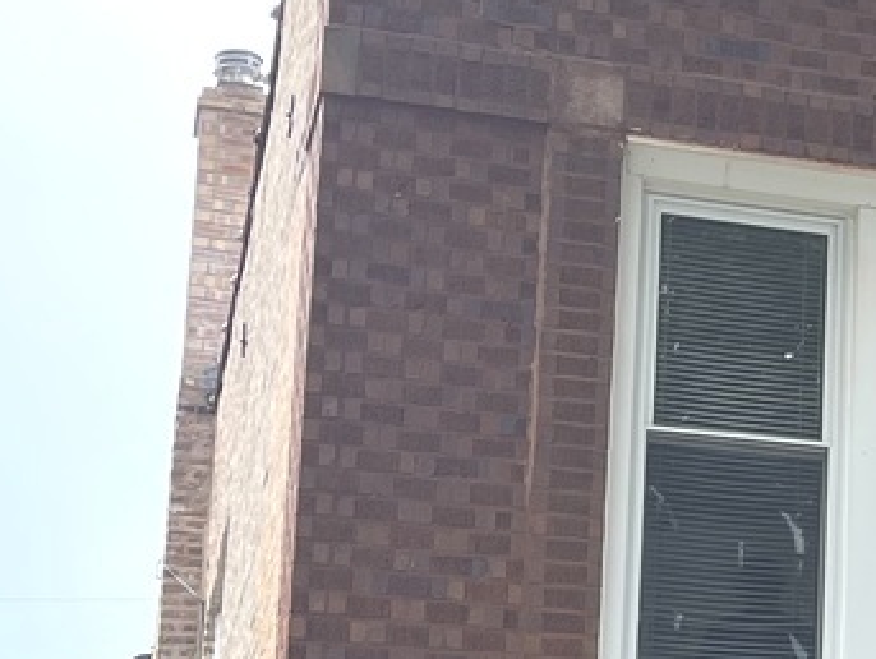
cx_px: 1246
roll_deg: +0.0
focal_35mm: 109
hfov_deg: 16.7
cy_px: 598
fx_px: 2761
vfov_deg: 13.5
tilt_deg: +11.9
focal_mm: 5.1
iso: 50
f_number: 1.6
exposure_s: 1/1294
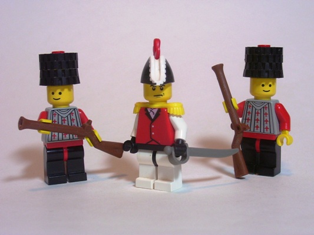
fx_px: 481
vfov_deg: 27.5
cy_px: 118
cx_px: 157
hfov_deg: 36.2
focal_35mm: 53
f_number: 3.4
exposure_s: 1/30
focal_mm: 8.6
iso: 160
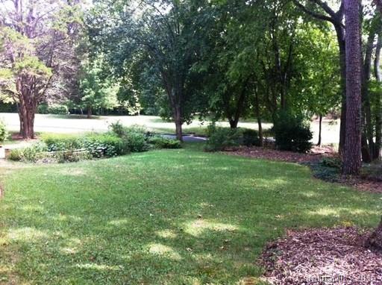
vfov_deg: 40.6
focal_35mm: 35
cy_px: 142
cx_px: 191
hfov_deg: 52.7
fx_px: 386
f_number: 2.8
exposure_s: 1/137
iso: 80
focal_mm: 3.85
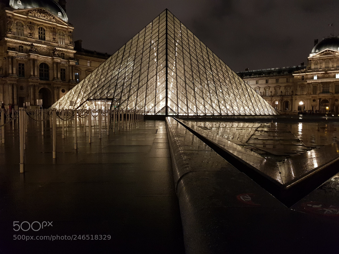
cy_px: 127
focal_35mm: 26
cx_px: 170
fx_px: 255
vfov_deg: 53.1
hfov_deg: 67.3
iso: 320
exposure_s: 1/10
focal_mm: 4.2
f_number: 1.7
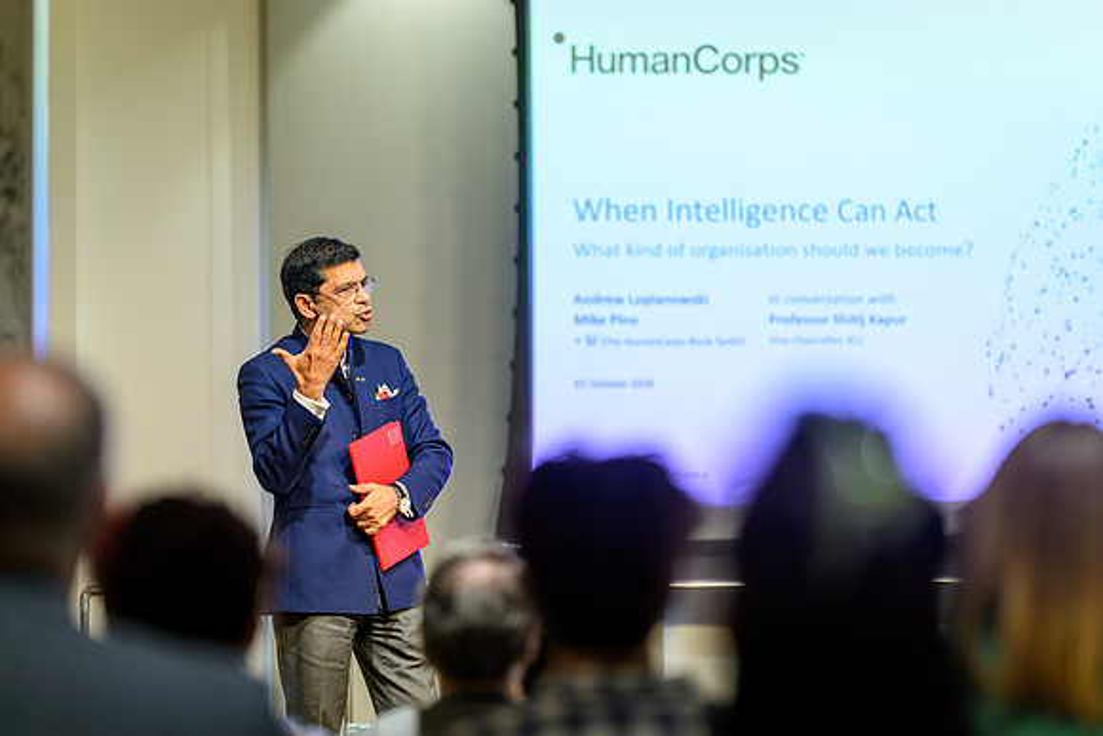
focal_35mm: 137
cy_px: 368
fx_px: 4211
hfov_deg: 14.9
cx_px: 552
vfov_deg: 10.0
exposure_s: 1/160
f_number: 1.8
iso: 110
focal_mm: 135
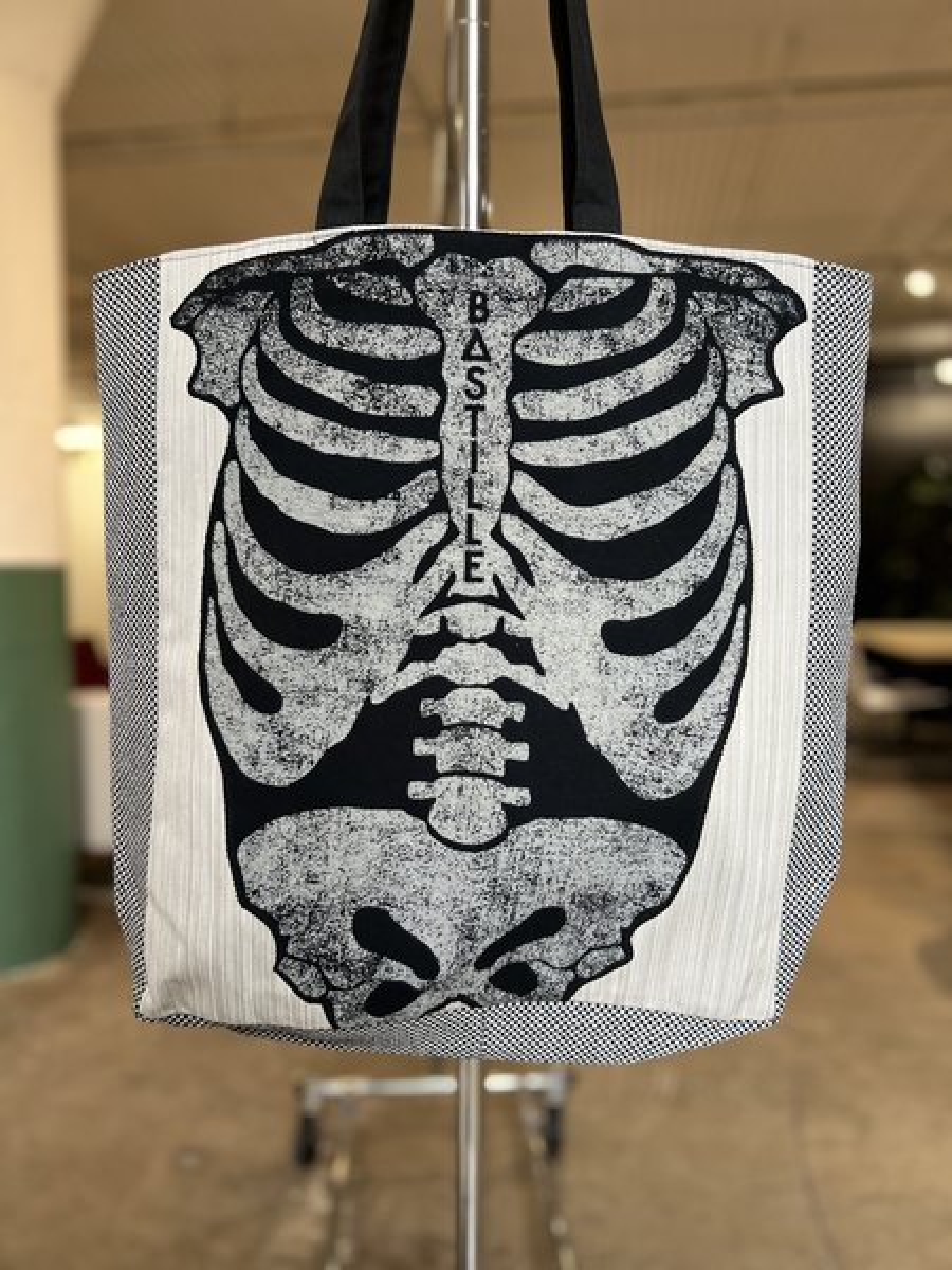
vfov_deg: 67.3
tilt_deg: -3.5
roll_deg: +0.4
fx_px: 953
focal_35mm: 26
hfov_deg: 53.1
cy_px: 635
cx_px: 476
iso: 100
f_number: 1.5
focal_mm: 5.7
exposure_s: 1/60
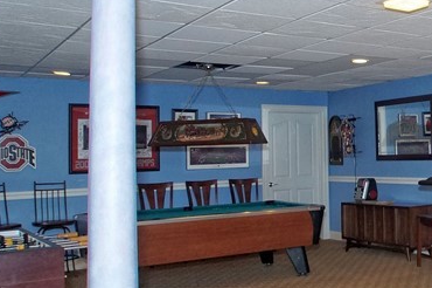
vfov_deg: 27.7
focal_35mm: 48
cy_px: 126
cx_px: 468
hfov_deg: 35.3
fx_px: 581
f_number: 4.5
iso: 800
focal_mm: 11
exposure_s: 1/160
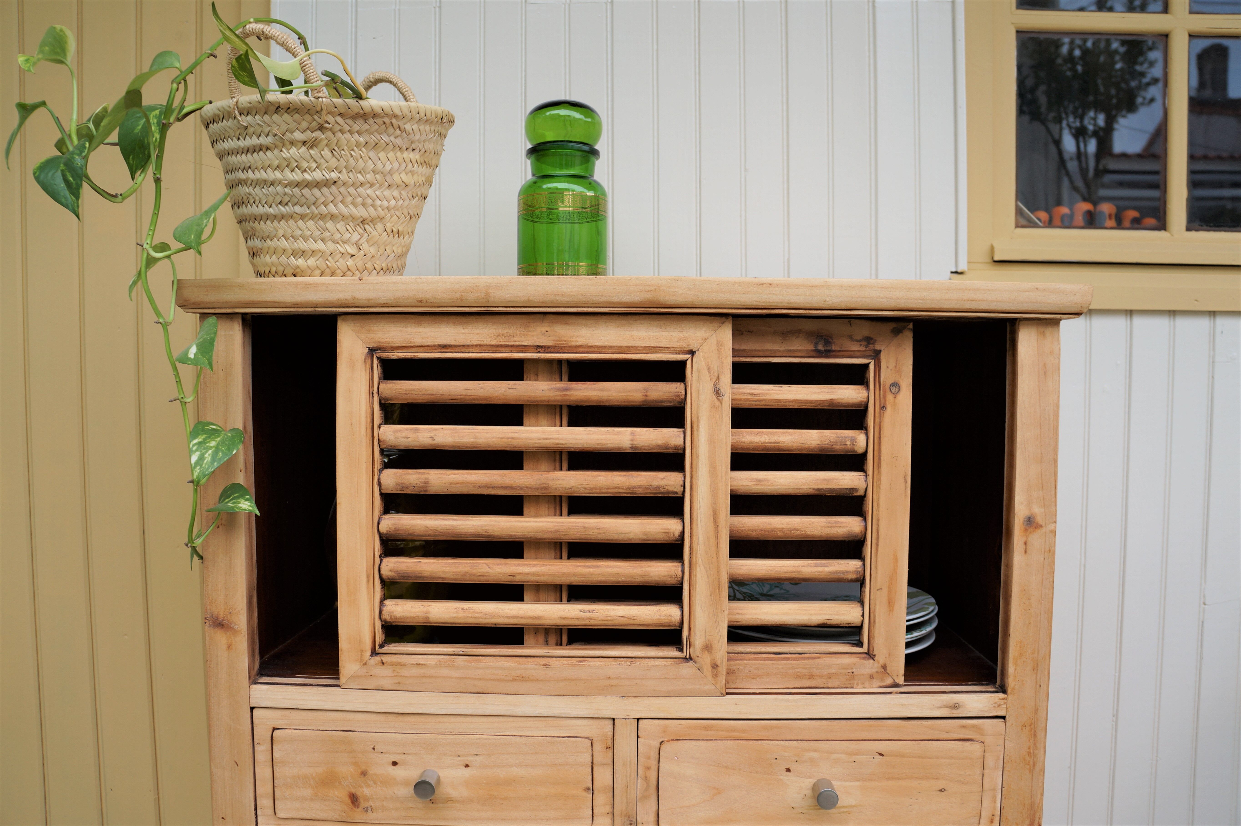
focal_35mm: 27
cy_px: 413
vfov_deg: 47.9
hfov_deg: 67.4
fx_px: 930
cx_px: 620
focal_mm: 18
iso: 100
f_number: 4.5
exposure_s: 1/160
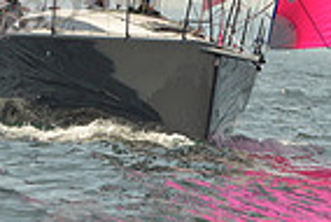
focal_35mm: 797
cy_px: 92
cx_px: 350
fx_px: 7335
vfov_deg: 1.7
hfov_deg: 2.6
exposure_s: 1/1250
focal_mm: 195
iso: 200
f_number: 9
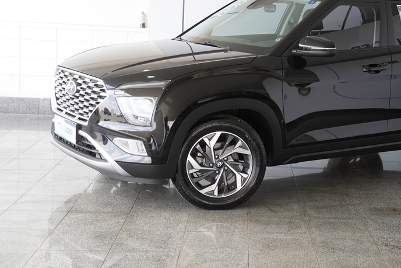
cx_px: 294
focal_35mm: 67
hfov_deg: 29.7
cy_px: 89
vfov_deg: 20.3
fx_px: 746
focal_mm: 30
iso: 125
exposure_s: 1/60
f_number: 4
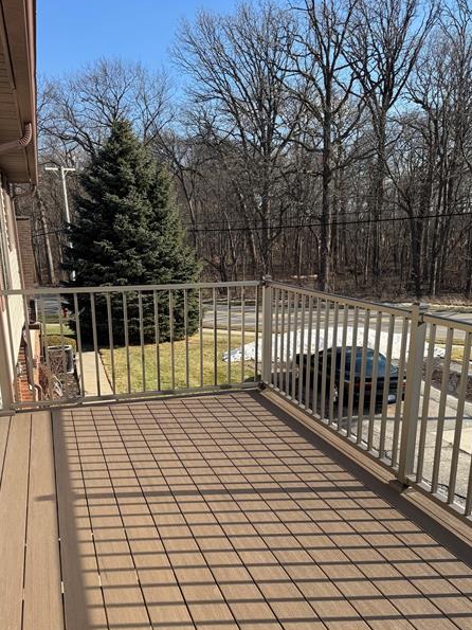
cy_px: 399
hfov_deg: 45.4
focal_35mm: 31
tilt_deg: -15.1
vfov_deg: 57.5
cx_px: 220
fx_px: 564
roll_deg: +0.7
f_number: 1.78
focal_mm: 6.76
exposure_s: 1/2105
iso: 80
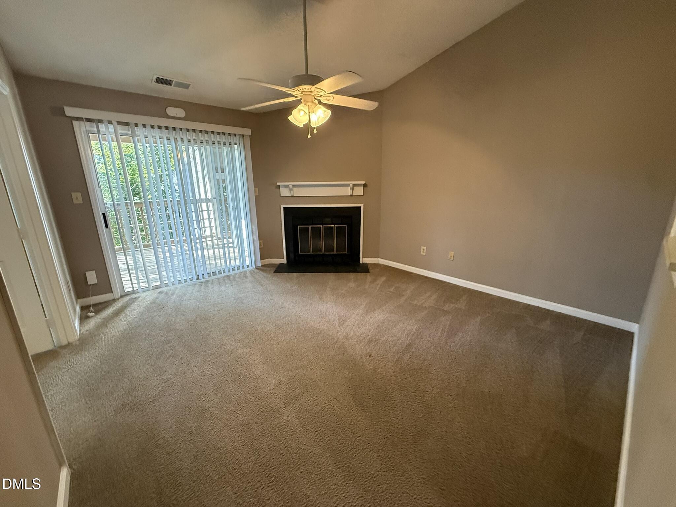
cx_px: 338
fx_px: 273
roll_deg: +1.3
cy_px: 254
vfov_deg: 85.7
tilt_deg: -13.7
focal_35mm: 14
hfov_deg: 102.1
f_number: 2.2
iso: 640
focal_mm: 2.22
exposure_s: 1/120
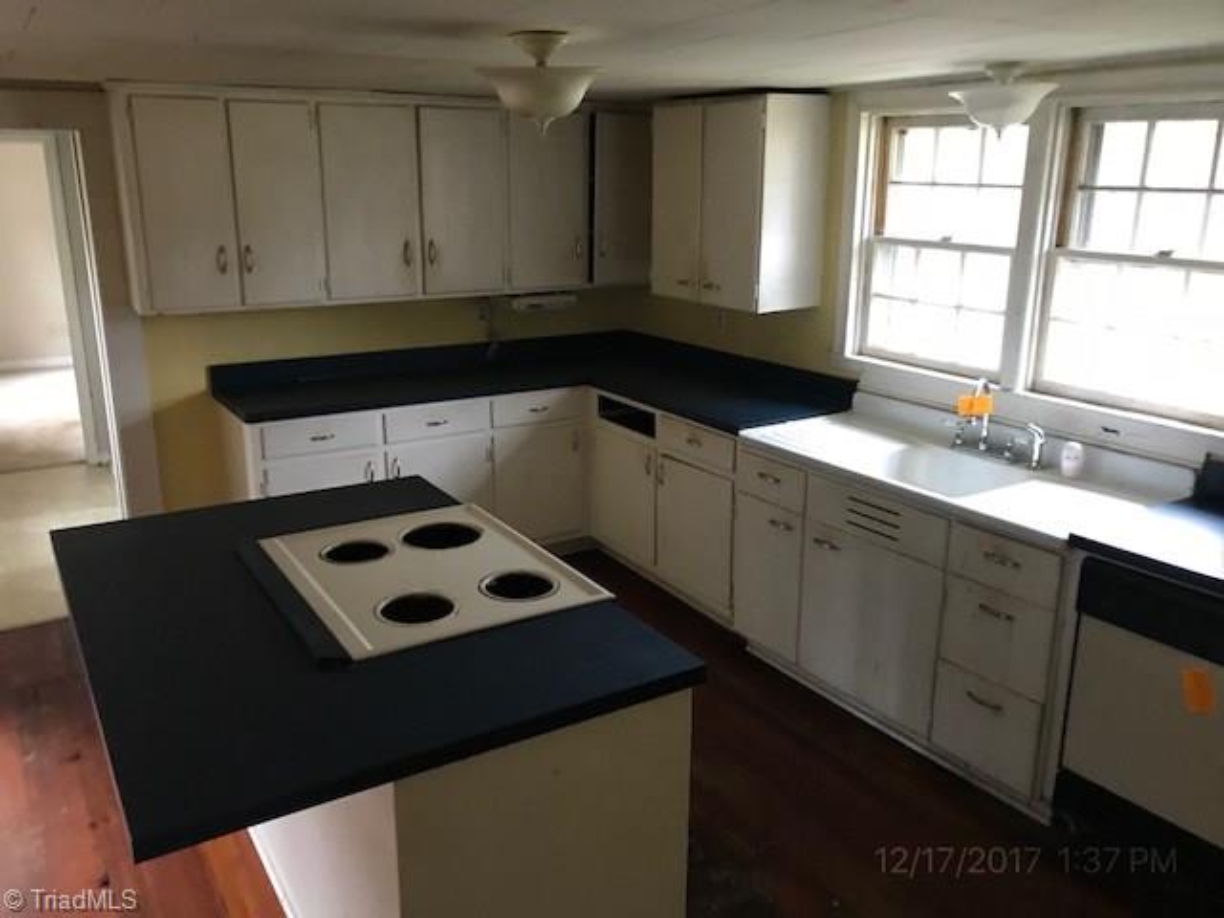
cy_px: 459
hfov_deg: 63.4
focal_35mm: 28
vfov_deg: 49.7
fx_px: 990
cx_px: 612
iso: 100
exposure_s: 1/15
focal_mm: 3.99
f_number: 1.8
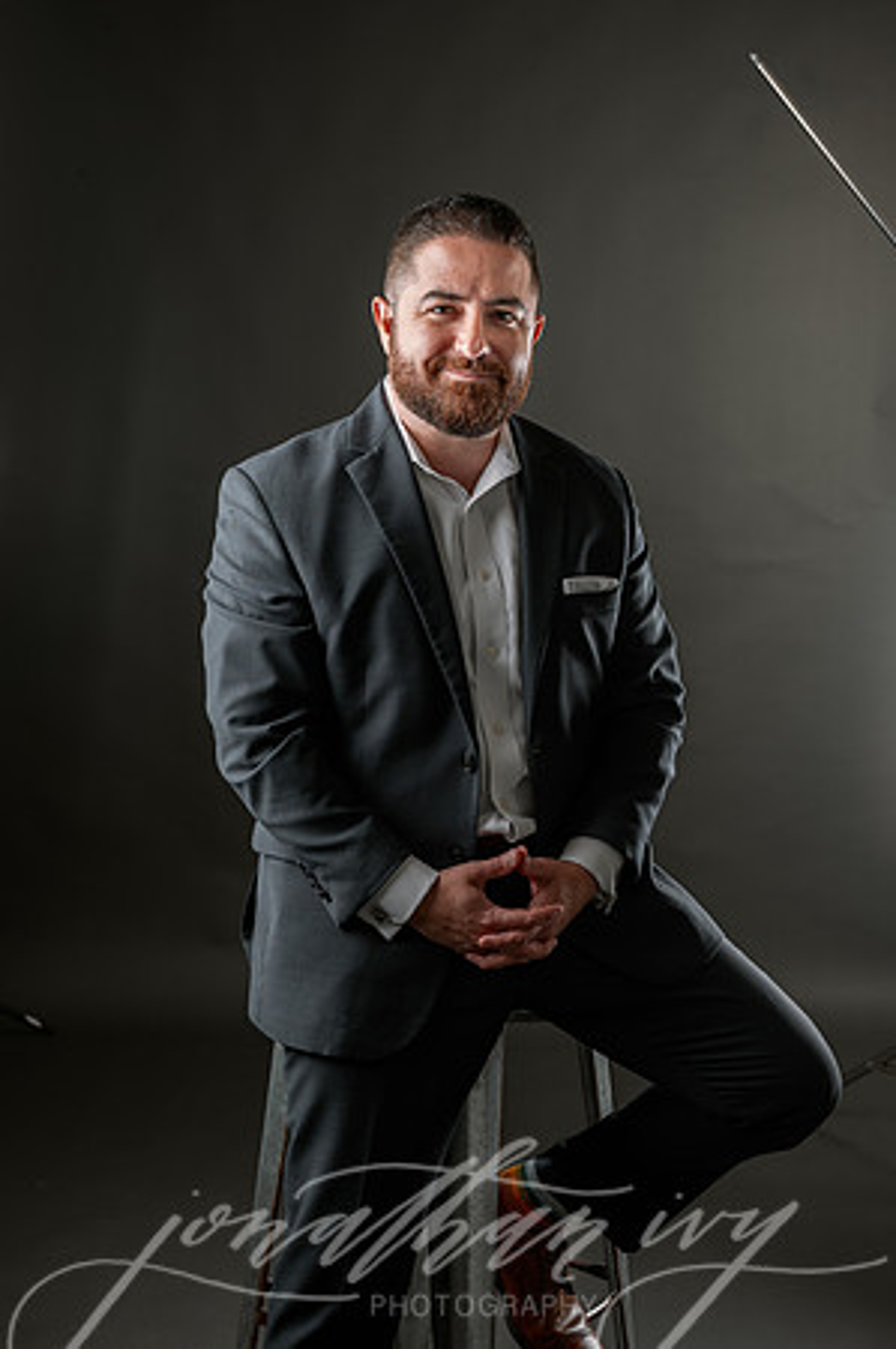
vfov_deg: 39.6
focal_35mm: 50
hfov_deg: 26.9
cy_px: 674
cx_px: 448
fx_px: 1871
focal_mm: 50
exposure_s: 1/200
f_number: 5
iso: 100
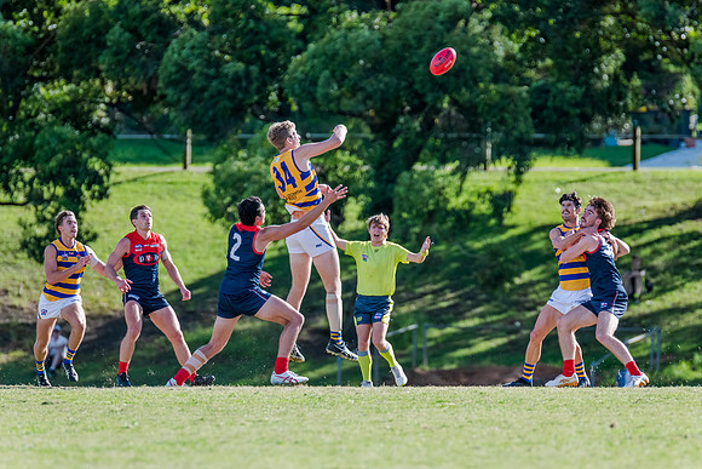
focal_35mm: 455
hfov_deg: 4.5
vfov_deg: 3.0
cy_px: 227
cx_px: 352
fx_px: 8884
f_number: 5
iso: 800
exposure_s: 1/1600
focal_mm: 420
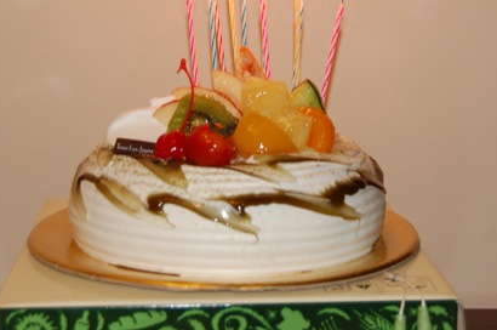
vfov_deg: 15.2
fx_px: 1227
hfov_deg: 22.9
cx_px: 244
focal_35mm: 89
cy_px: 73
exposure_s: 1/60
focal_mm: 38
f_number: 4.8
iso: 400
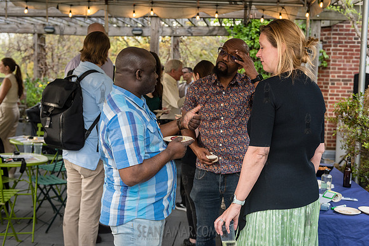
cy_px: 123
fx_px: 461
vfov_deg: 29.9
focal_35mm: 45
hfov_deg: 43.6
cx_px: 184
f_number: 3.5
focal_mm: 45
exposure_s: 1/125
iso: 1000
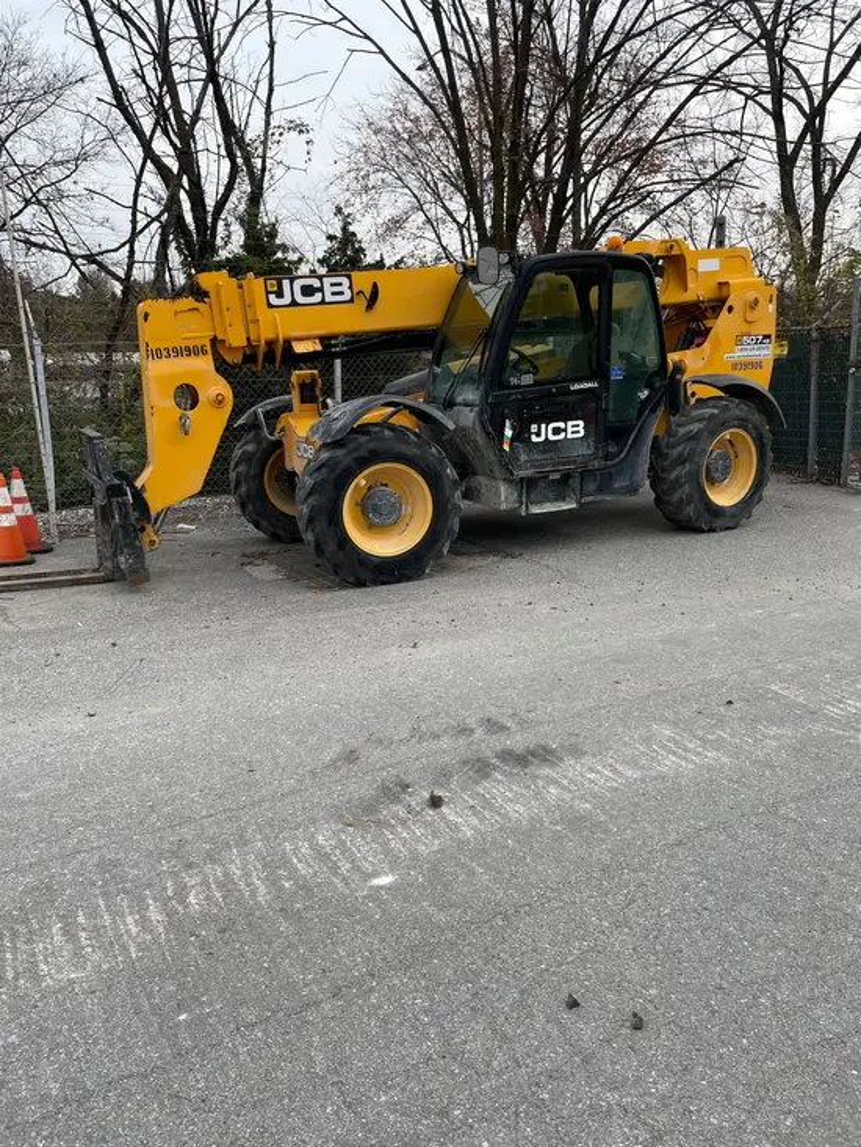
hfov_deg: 53.1
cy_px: 574
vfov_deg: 67.3
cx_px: 430
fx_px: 862
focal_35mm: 26
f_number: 1.6
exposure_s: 1/1618
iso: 50
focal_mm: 4.2
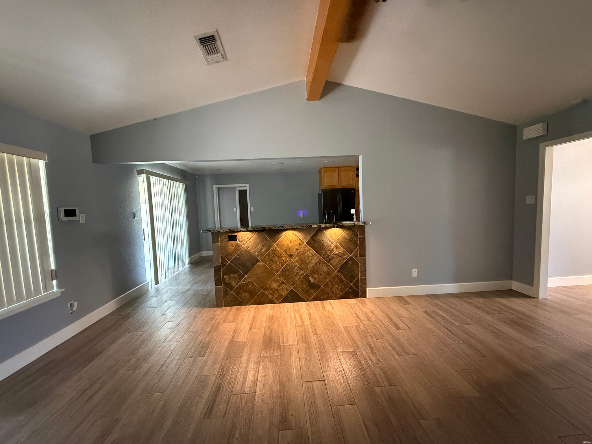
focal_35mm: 14
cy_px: 222
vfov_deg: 85.7
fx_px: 239
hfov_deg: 102.1
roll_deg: +2.0
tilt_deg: -3.6
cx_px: 296
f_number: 2.2
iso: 1000
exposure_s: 1/40
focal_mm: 2.22
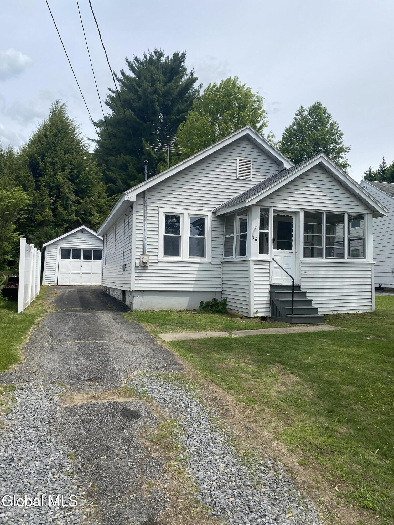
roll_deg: -0.4
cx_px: 197
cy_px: 262
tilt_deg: +2.8
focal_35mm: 26
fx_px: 395
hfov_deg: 53.1
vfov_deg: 67.3
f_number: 1.8
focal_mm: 4.25
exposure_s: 1/3497
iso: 32
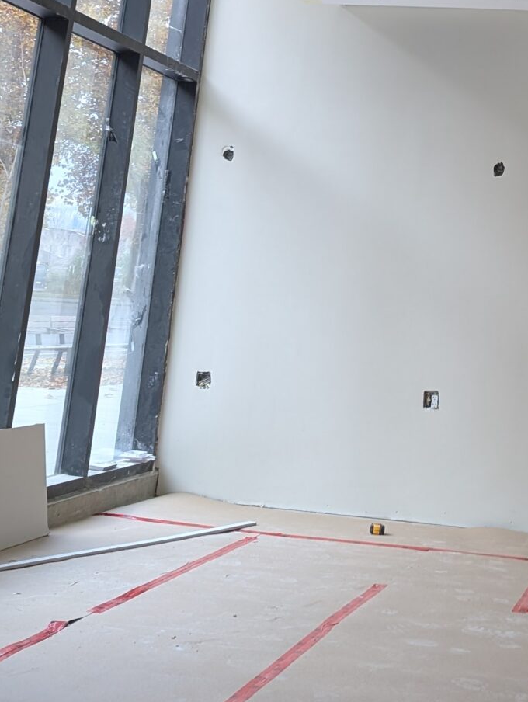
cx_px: 437
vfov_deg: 24.9
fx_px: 1380
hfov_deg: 21.3
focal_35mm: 68
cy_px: -203
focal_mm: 6.9
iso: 33
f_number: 1.68
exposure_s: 1/55.9
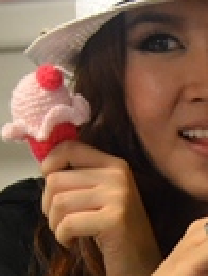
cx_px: 345
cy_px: 352
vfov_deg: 9.0
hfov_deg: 6.8
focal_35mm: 216
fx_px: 1725
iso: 3200
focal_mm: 30
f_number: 4.2
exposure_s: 1/40
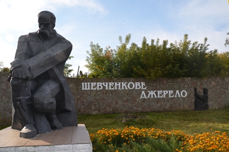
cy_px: 76
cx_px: 114
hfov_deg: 59.6
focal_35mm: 32
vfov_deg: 41.6
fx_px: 200
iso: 100
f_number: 6.3
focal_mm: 21
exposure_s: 1/200
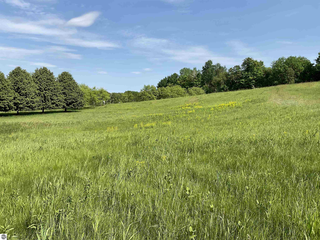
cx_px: 160
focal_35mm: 29
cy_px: 120
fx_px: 268
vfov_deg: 48.2
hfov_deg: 61.7
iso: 16
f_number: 1.8
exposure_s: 1/1984
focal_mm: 3
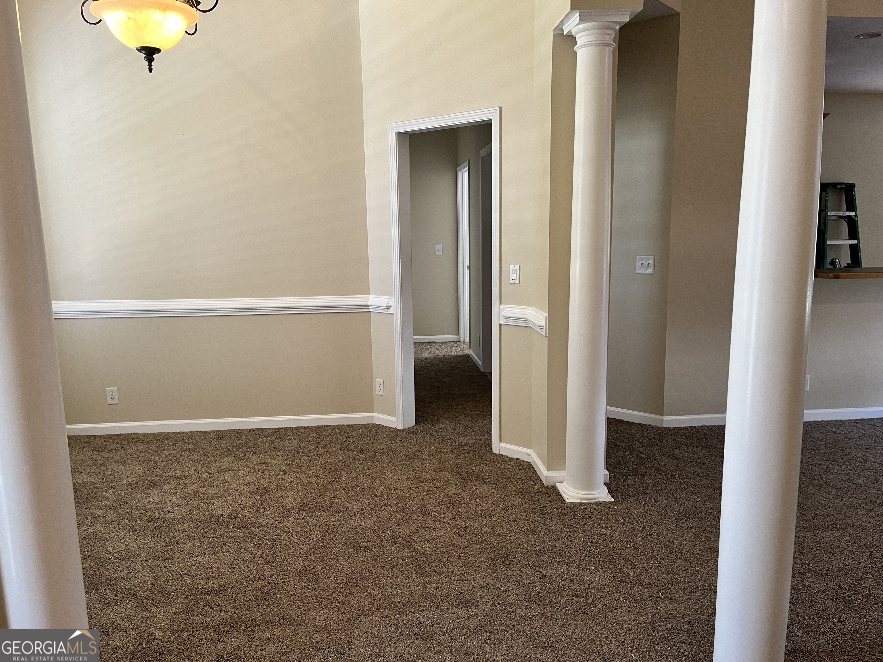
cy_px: 331
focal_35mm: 26
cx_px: 442
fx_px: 663
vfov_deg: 53.1
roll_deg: +1.3
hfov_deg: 67.3
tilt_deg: -9.6
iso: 125
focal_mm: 5.1
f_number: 1.6
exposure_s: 1/60
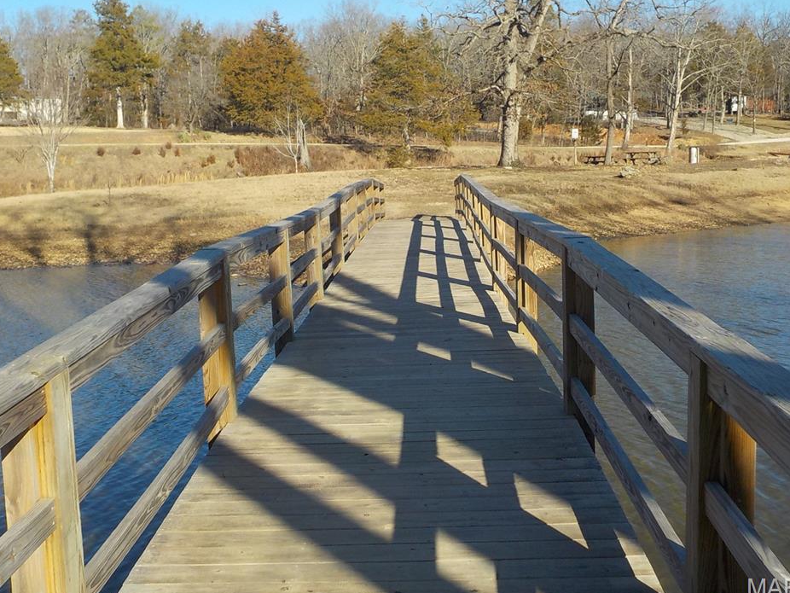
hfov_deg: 44.8
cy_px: 278
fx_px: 959
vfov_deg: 34.4
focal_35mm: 42
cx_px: 396
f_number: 3.7
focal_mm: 5.2
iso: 125
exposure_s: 1/800
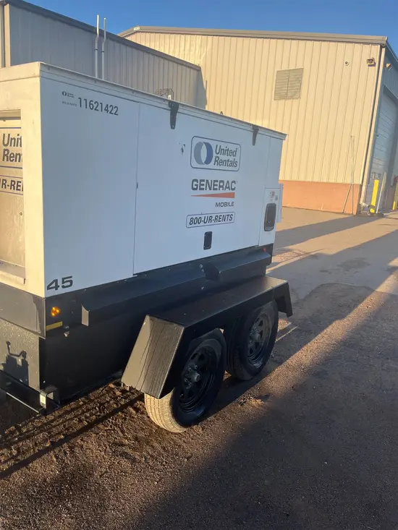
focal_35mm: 26
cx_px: 199
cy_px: 265
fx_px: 398
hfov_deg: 53.1
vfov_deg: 67.3
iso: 50
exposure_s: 1/1225
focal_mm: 5.1
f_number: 1.6
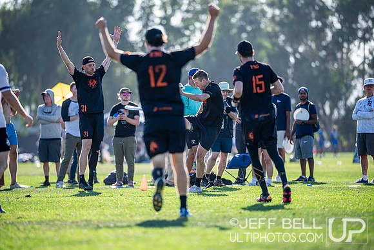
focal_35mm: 240
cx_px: 187
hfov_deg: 8.6
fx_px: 2494
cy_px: 125
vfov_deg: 5.7
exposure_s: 1/1250
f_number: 3.2
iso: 180
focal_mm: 240
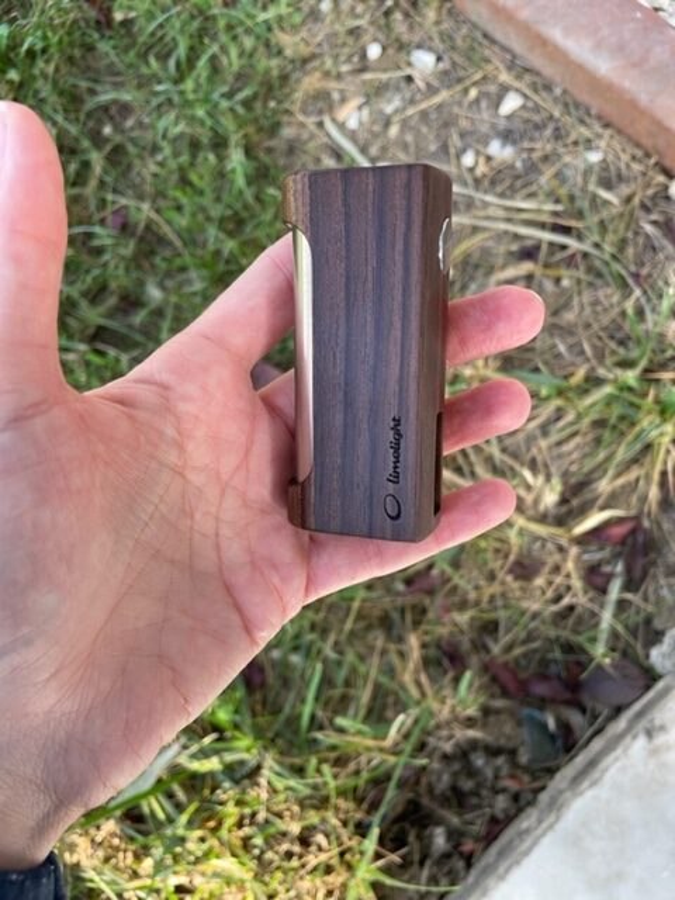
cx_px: 338
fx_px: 676
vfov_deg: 67.3
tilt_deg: -76.5
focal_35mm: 26
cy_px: 450
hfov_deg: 53.1
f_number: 1.6
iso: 40
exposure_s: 1/121
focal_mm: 4.2
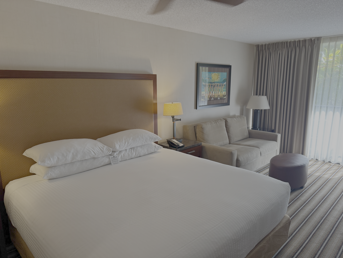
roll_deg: +0.1
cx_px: 172
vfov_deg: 56.8
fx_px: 238
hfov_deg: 71.6
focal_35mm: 24
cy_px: 129
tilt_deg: -11.7
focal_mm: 6.76
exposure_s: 1/120
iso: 200
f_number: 1.78
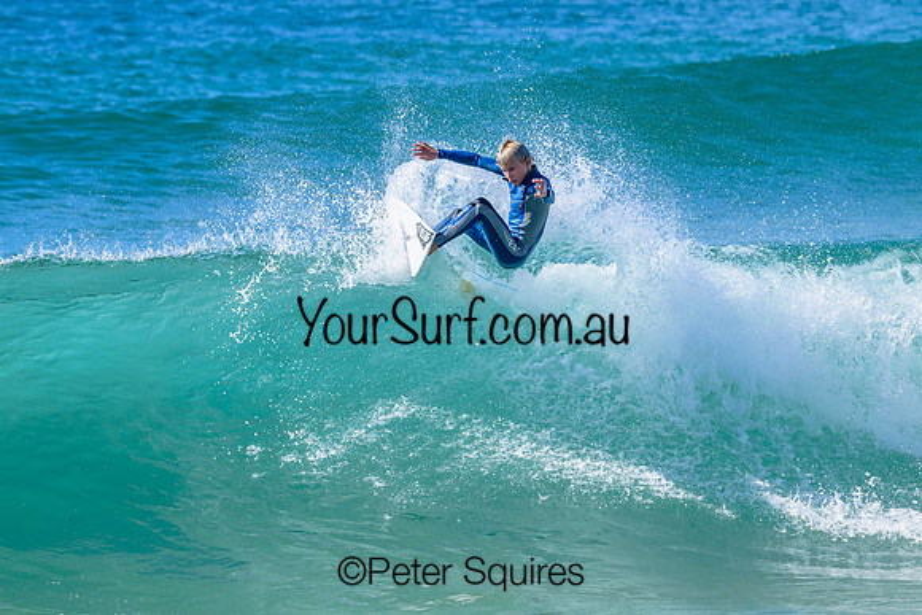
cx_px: 461
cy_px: 308
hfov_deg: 5.3
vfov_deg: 3.5
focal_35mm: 390
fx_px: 9990
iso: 900
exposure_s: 1/2000
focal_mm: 390
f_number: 10
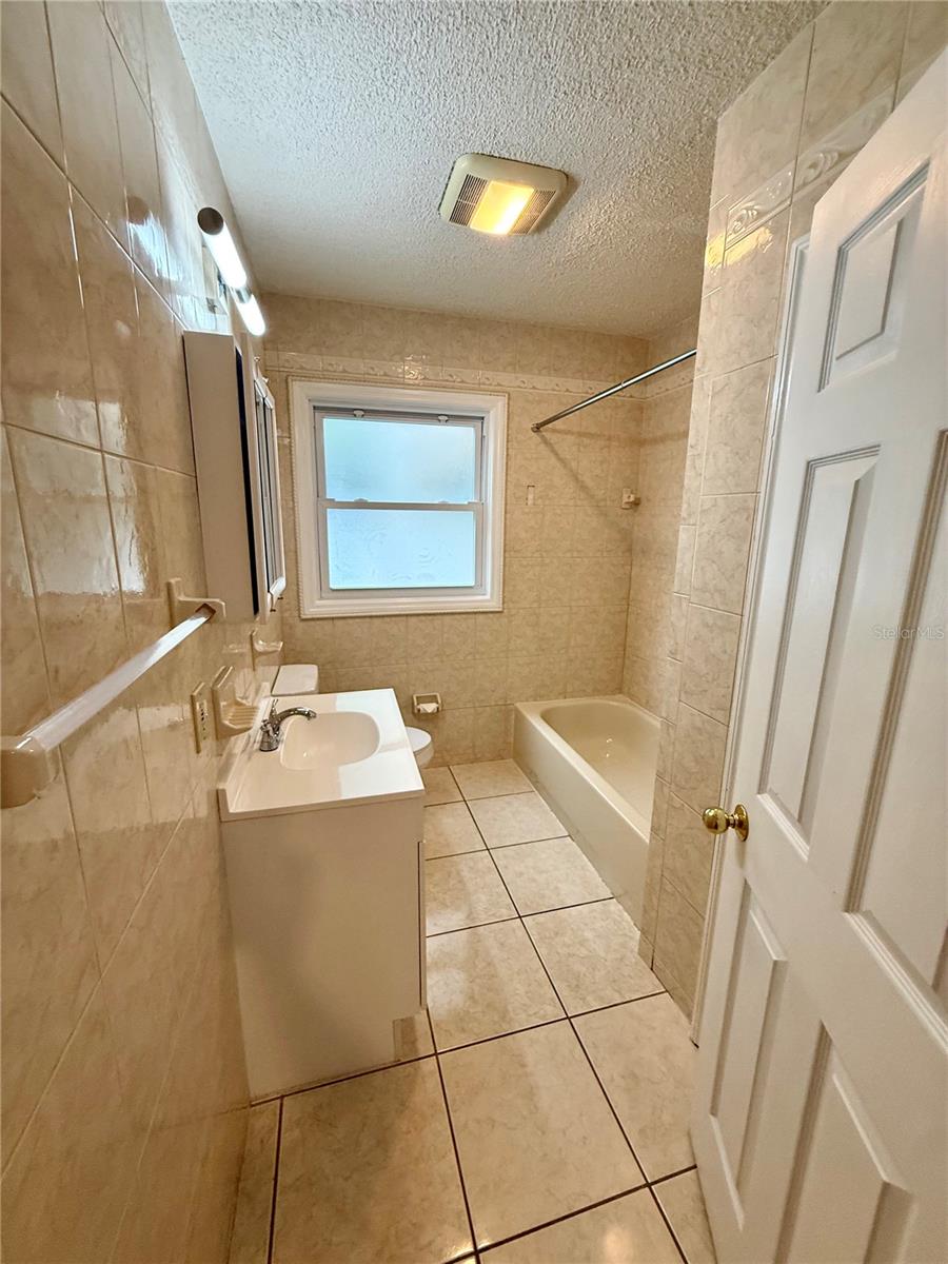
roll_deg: -1.9
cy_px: 632
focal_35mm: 14
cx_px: 474
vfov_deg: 102.1
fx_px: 511
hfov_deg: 85.7
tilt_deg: -11.7
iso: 200
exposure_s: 1/120
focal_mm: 2.22
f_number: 2.2
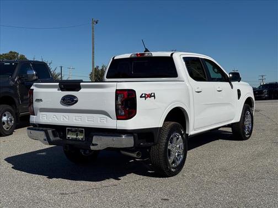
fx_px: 385
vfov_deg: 30.3
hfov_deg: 39.7
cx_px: 139
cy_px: 104
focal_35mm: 48
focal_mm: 6.76
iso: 80
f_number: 1.78
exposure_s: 1/12500
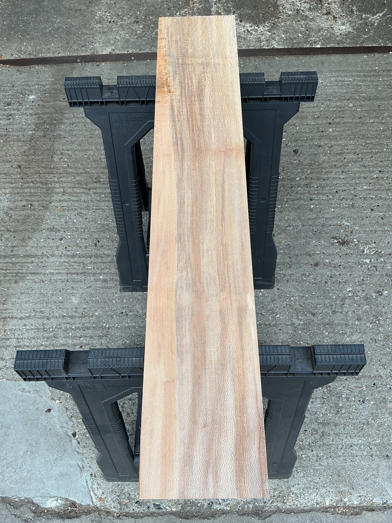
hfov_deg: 48.2
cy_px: 262
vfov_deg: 61.7
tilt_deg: -64.7
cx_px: 196
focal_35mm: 29
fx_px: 438
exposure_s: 1/100
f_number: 1.8
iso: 16
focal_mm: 3
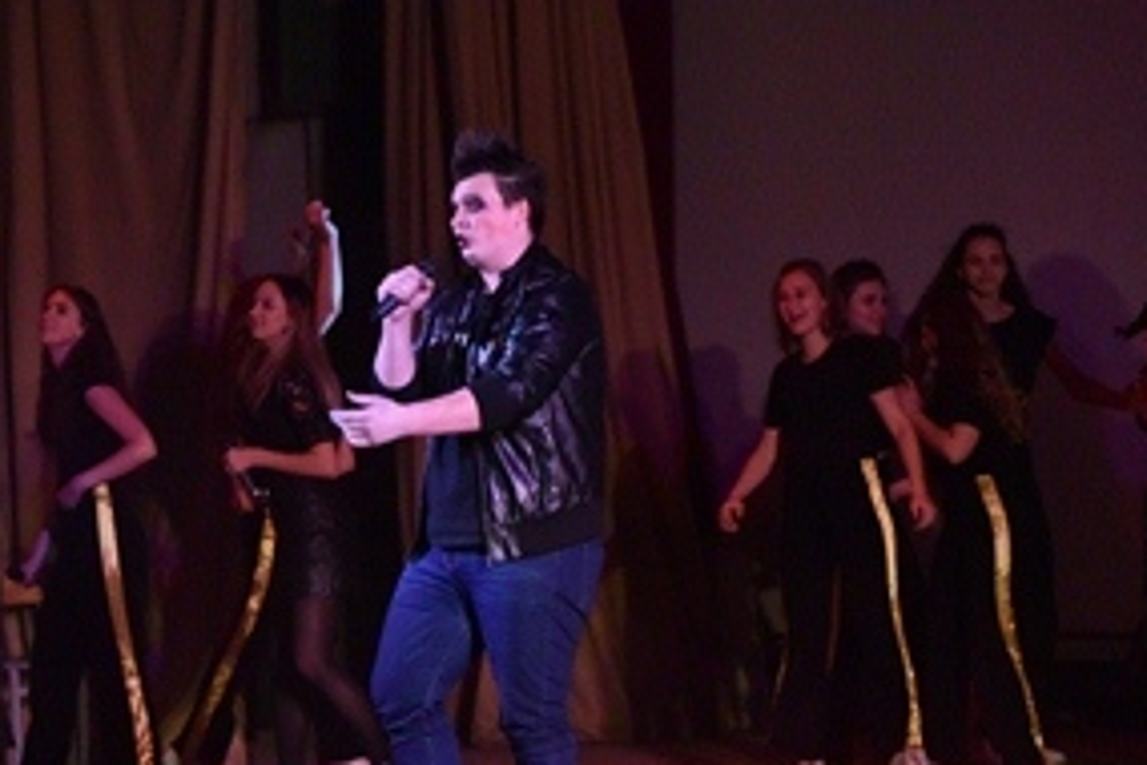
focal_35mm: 165
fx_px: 5257
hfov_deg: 12.4
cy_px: 449
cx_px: 451
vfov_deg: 8.3
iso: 12800
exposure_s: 1/320
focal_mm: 105
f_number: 4.5
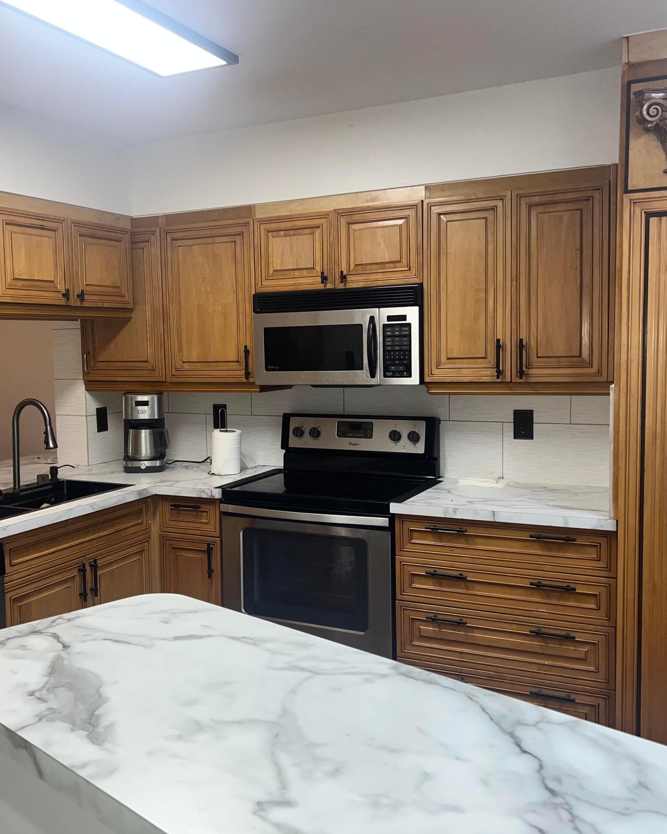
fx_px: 839
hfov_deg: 43.2
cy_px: 417
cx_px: 277
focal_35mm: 34
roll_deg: +1.8
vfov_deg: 52.8
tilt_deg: -4.6
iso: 64
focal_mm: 5.7
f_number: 1.5
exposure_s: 1/120
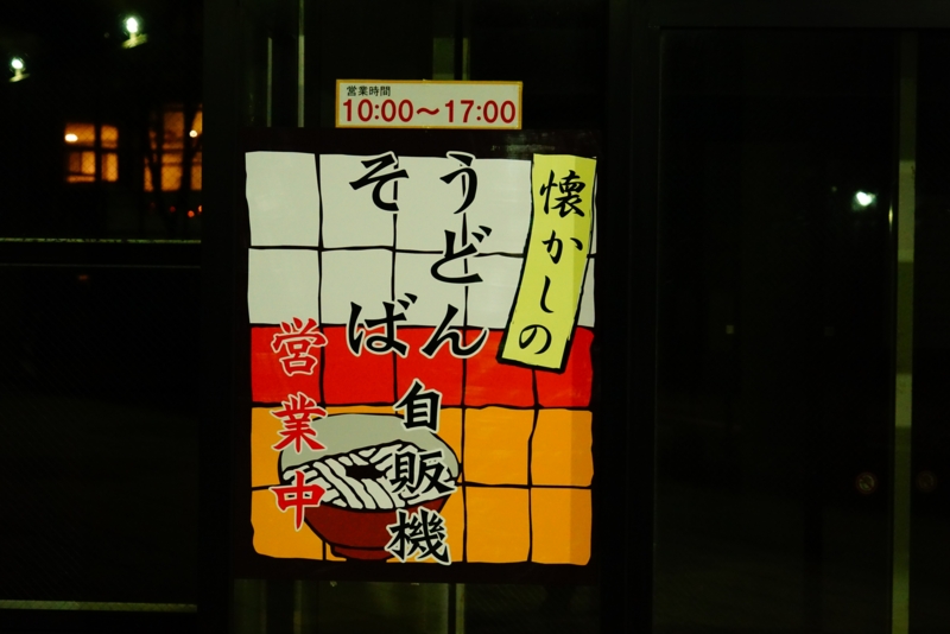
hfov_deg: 26.0
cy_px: 317
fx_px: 2059
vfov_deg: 17.5
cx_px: 475
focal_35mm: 78
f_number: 5.6
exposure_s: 1/90
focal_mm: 78
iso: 6400
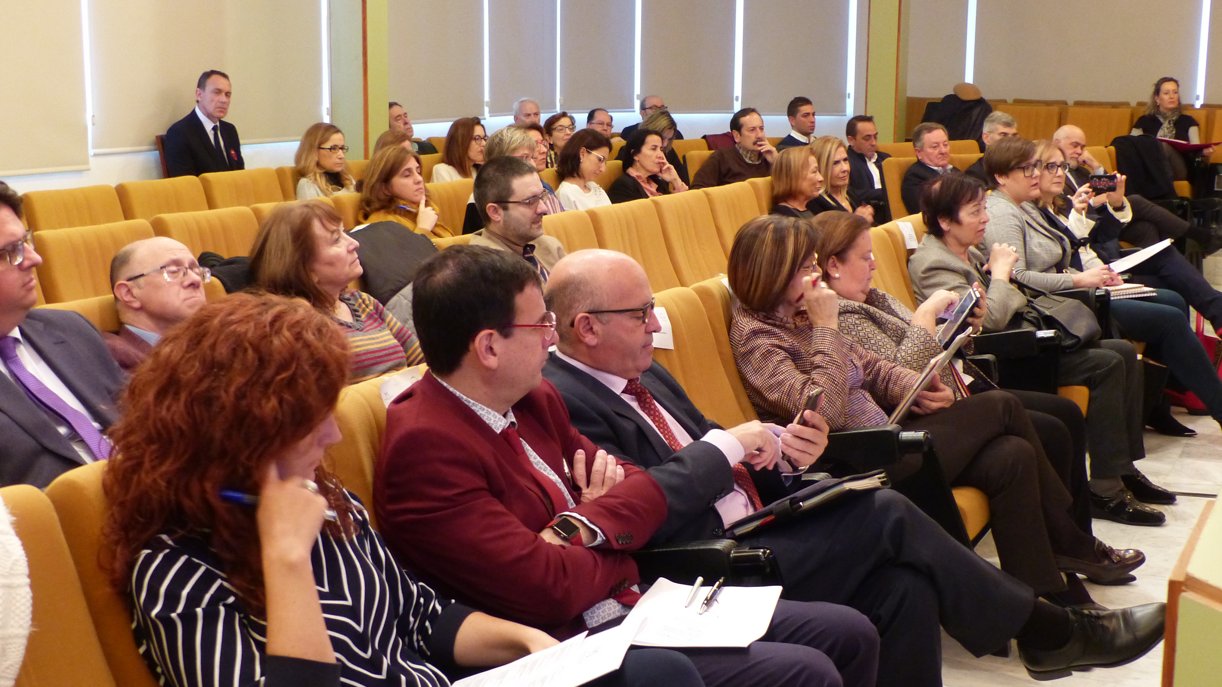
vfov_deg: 23.9
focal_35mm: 50
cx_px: 621
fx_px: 1620
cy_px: 363
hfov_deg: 41.3
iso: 400
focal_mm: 8.1
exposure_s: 1/20
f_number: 2.8
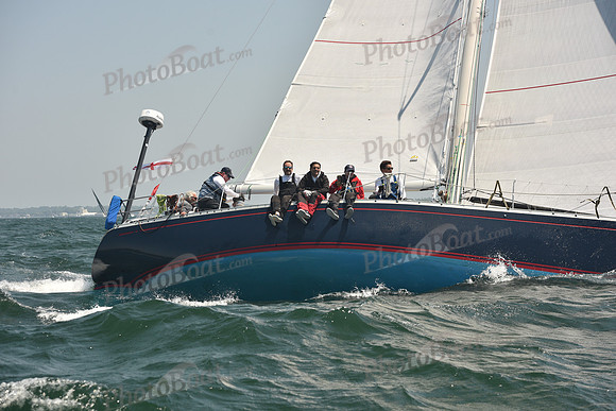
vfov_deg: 16.7
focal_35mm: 82
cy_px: 206
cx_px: 308
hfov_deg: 24.8
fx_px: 1403
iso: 250
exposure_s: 1/640
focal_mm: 82
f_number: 5.6
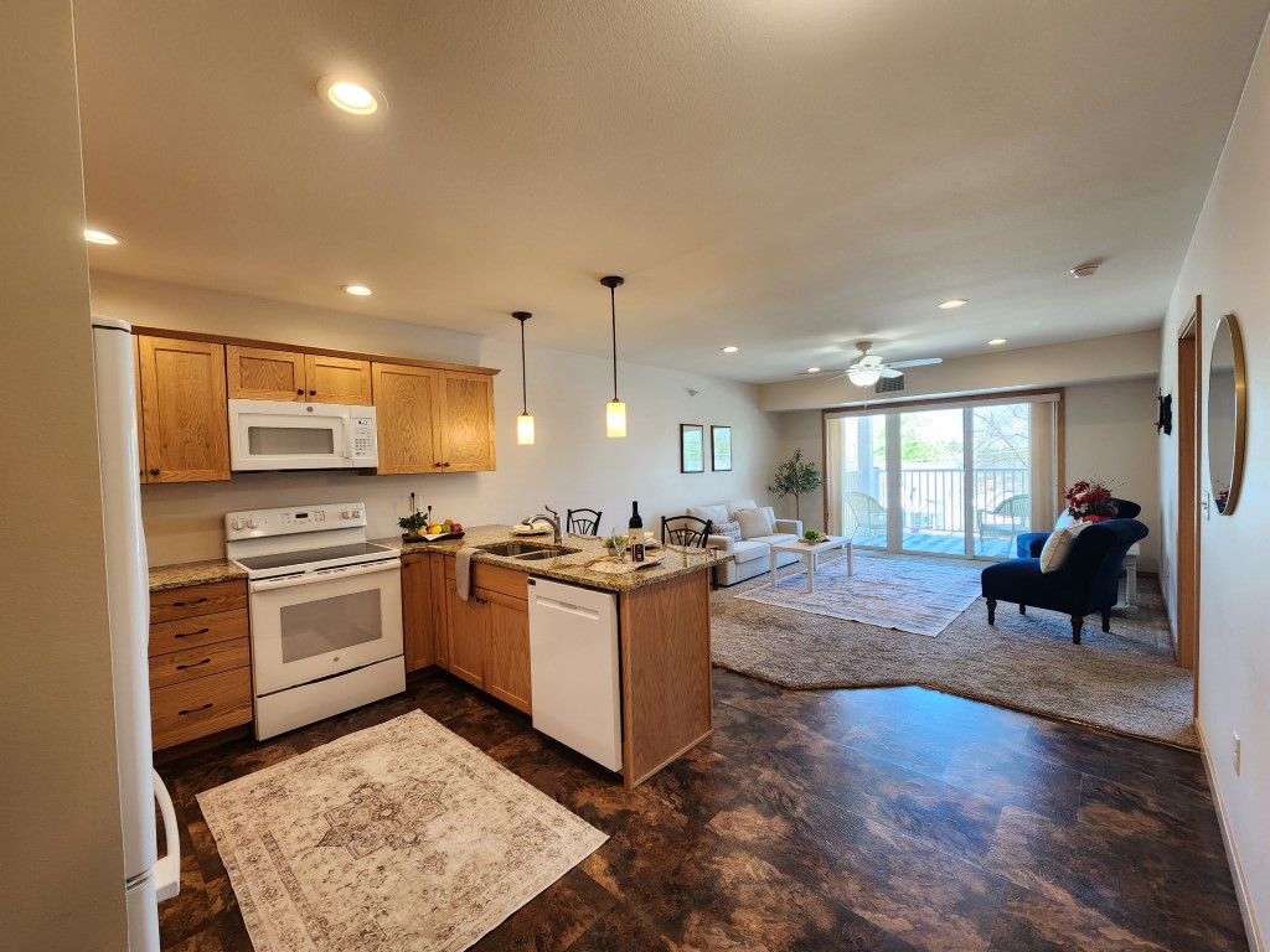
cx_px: 635
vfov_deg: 89.9
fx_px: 477
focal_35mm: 13
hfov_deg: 106.2
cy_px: 476
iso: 200
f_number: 2.2
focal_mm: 2.2
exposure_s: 1/60
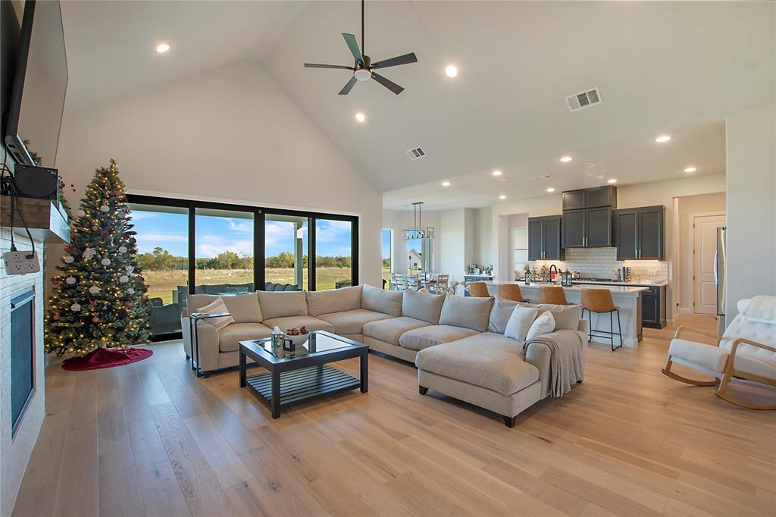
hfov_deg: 100.4
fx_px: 323
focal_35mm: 15
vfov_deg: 77.3
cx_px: 388
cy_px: 258
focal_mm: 10
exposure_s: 1/30
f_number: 7.1
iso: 100
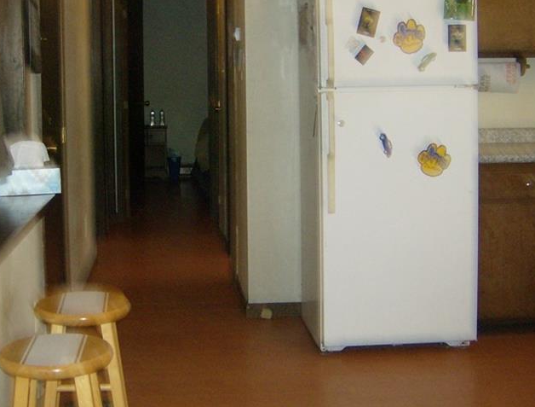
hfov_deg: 32.9
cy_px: 135
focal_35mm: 58
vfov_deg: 25.3
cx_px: 186
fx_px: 901
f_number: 2.8
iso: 200
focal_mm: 6
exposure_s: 1/60
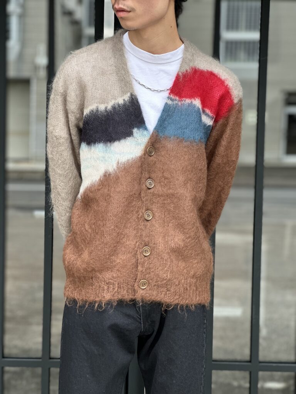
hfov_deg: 19.1
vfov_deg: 25.3
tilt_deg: -3.5
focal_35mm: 77
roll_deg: -1.2
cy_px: 197
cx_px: 148
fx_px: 878
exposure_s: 1/121
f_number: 2.8
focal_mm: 9
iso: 80
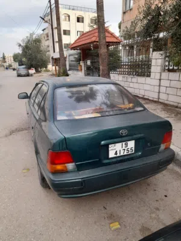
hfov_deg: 54.9
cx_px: 90
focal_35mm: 25
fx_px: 174
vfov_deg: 69.4
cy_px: 120
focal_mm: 4.6
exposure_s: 1/50
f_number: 2
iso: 20
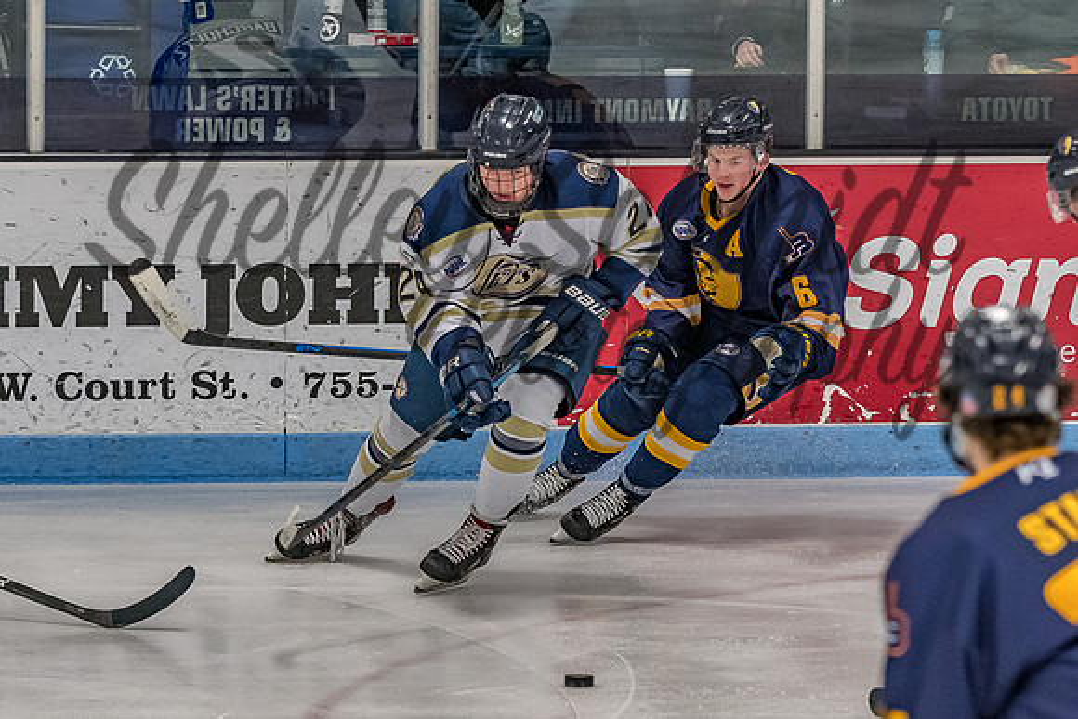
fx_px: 8492
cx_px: 428
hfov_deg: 7.3
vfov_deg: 4.9
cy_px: 305
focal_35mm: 284
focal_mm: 122
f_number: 3.2
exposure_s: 1/800
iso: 1600
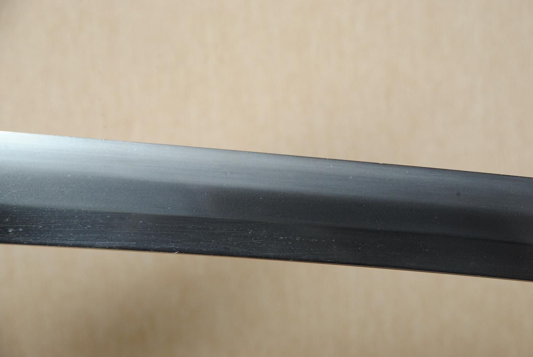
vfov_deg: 6.8
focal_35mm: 202
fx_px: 3002
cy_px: 178
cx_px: 266
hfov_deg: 10.1
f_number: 11
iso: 400
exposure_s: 1/2
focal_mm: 135
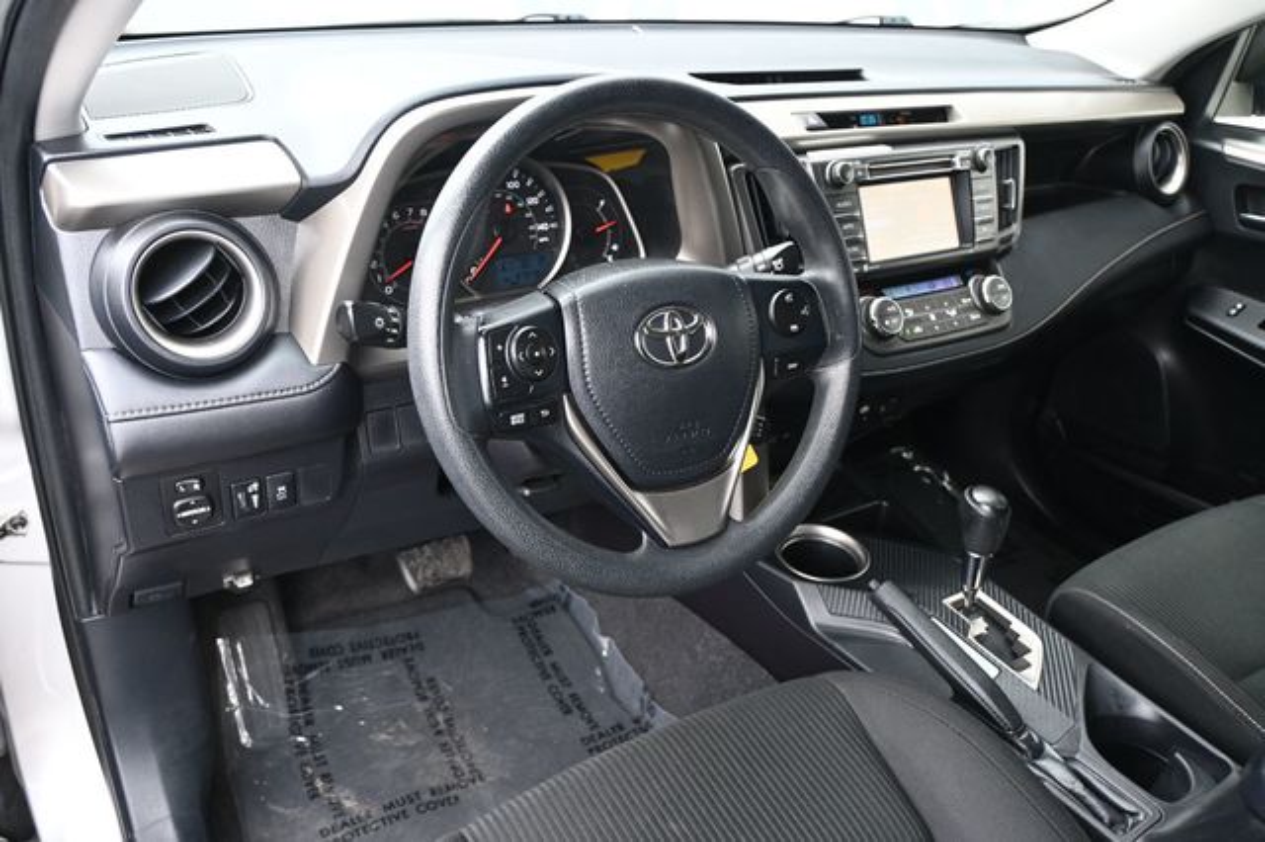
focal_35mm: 30
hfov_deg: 62.0
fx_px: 1054
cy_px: 421
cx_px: 632
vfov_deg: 43.6
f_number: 3.8
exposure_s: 1/125
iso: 720
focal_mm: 20
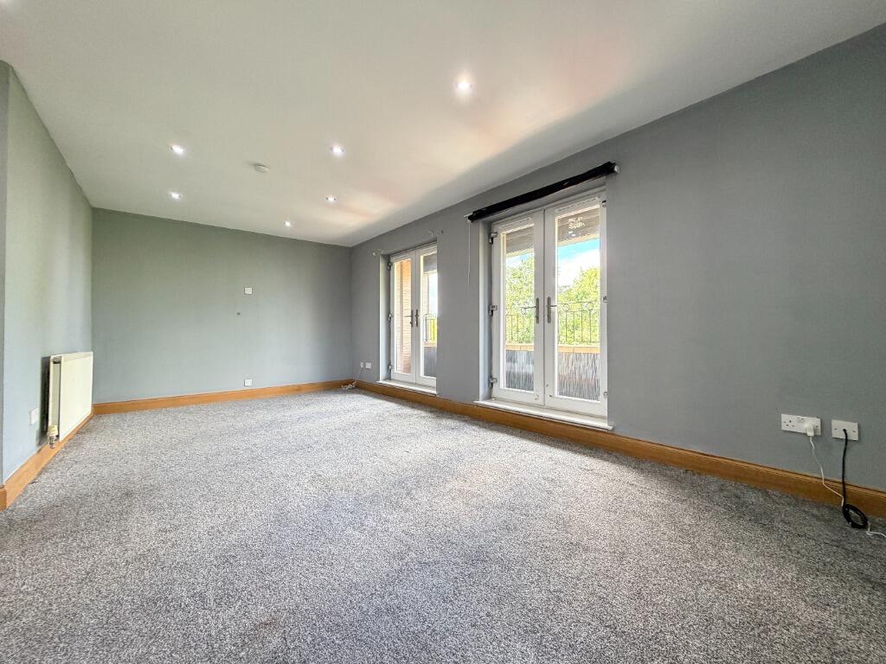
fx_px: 358
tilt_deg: +1.5
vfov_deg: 85.7
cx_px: 443
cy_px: 332
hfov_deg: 102.1
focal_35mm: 14
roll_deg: +0.4
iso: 160
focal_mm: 2.22
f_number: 2.2
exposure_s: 1/50
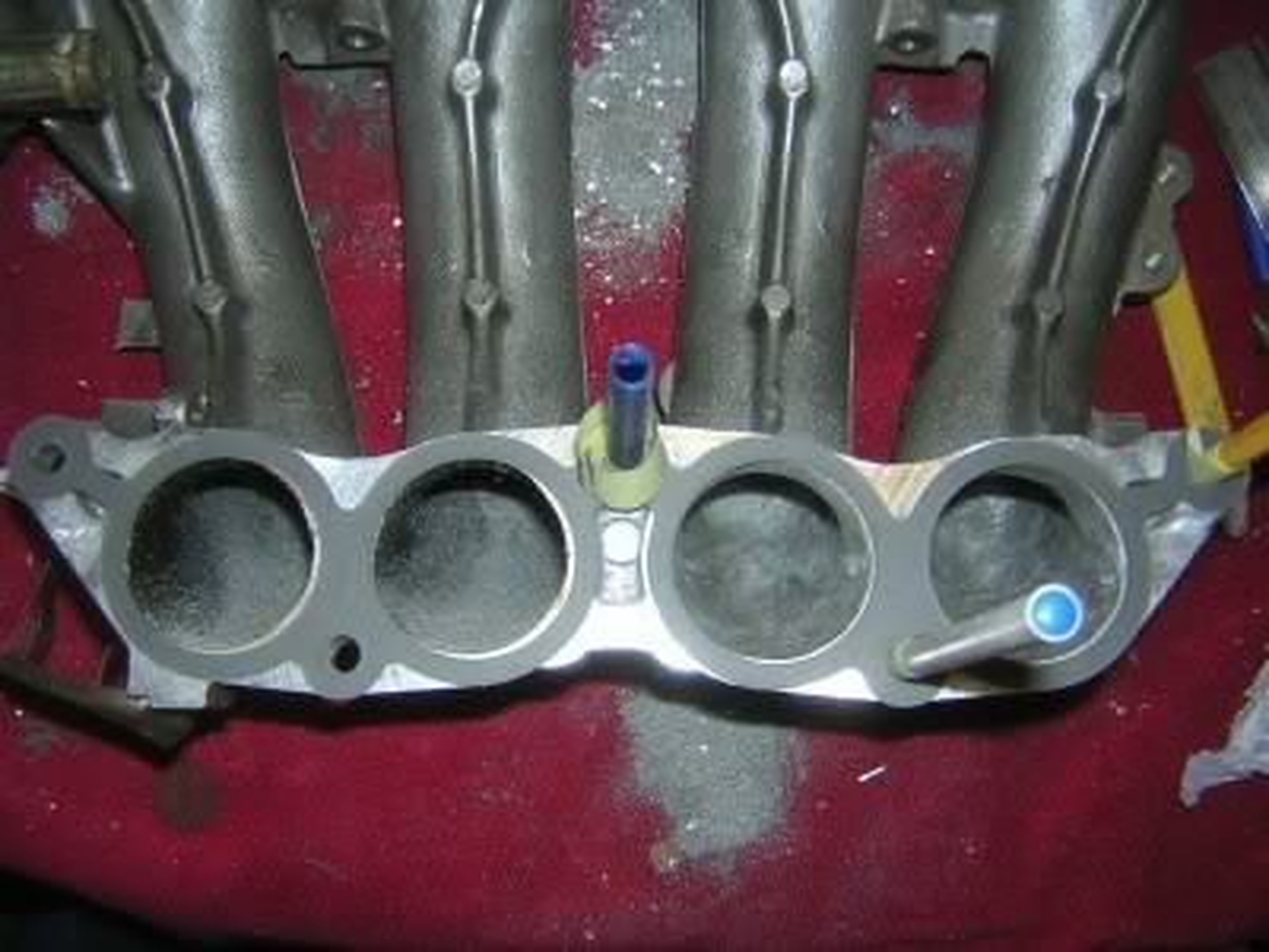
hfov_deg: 51.4
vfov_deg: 39.7
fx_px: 1320
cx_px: 634
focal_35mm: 36
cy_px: 476
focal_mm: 4.7
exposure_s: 1/60.1
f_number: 2.6
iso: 100
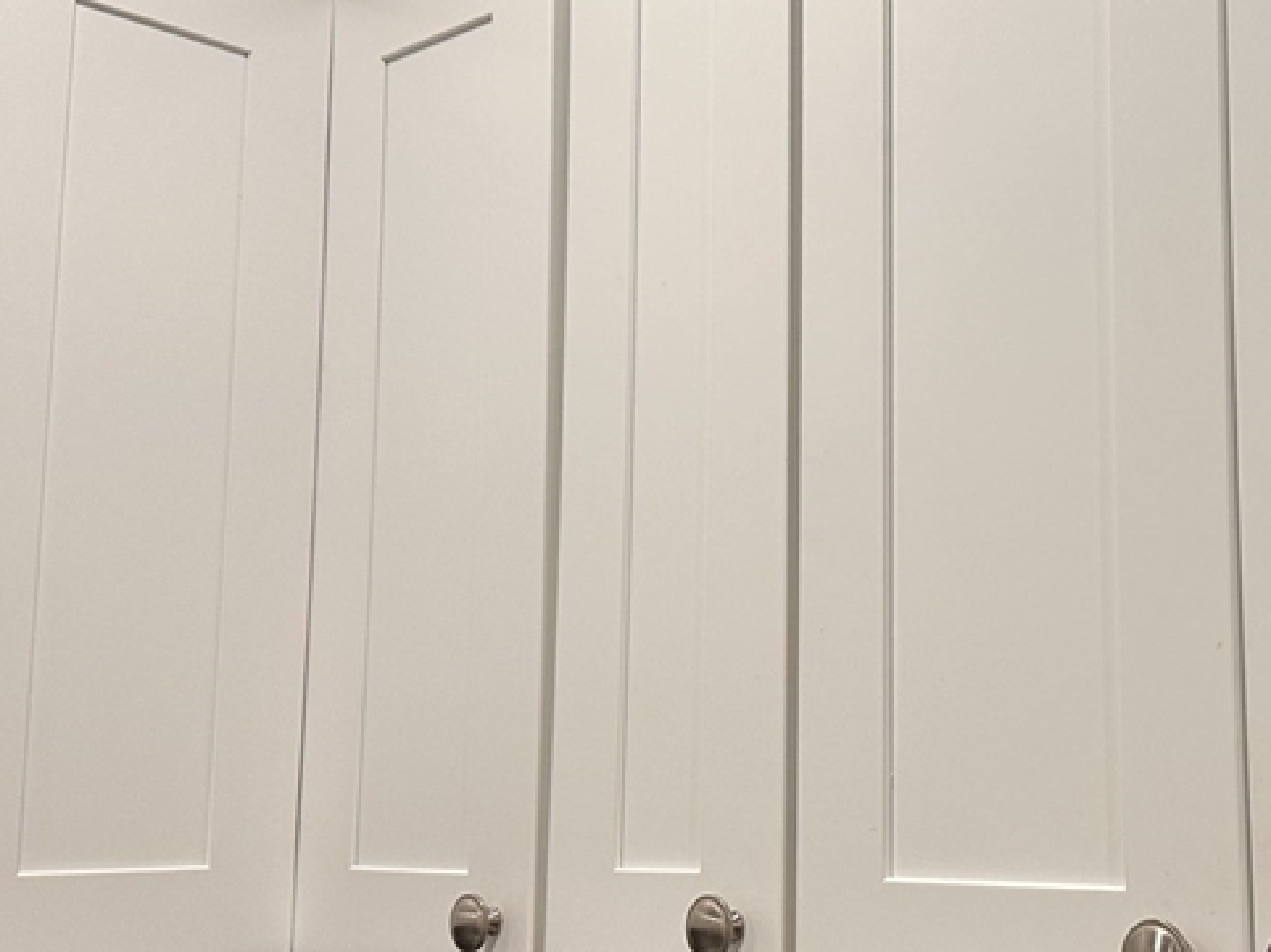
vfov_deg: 28.5
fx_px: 1872
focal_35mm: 51
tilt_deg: +7.8
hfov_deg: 36.8
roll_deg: +0.0
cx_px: 923
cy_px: 488
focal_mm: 6.86
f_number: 1.78
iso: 160
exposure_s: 1/120
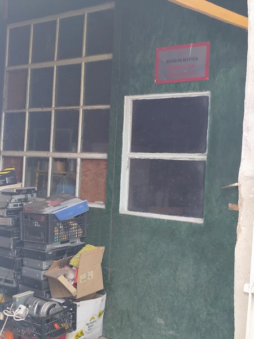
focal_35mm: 46
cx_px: 127
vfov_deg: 41.2
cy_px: 170
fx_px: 450
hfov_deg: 31.5
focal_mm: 6.14
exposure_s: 1/25
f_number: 1.65
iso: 160
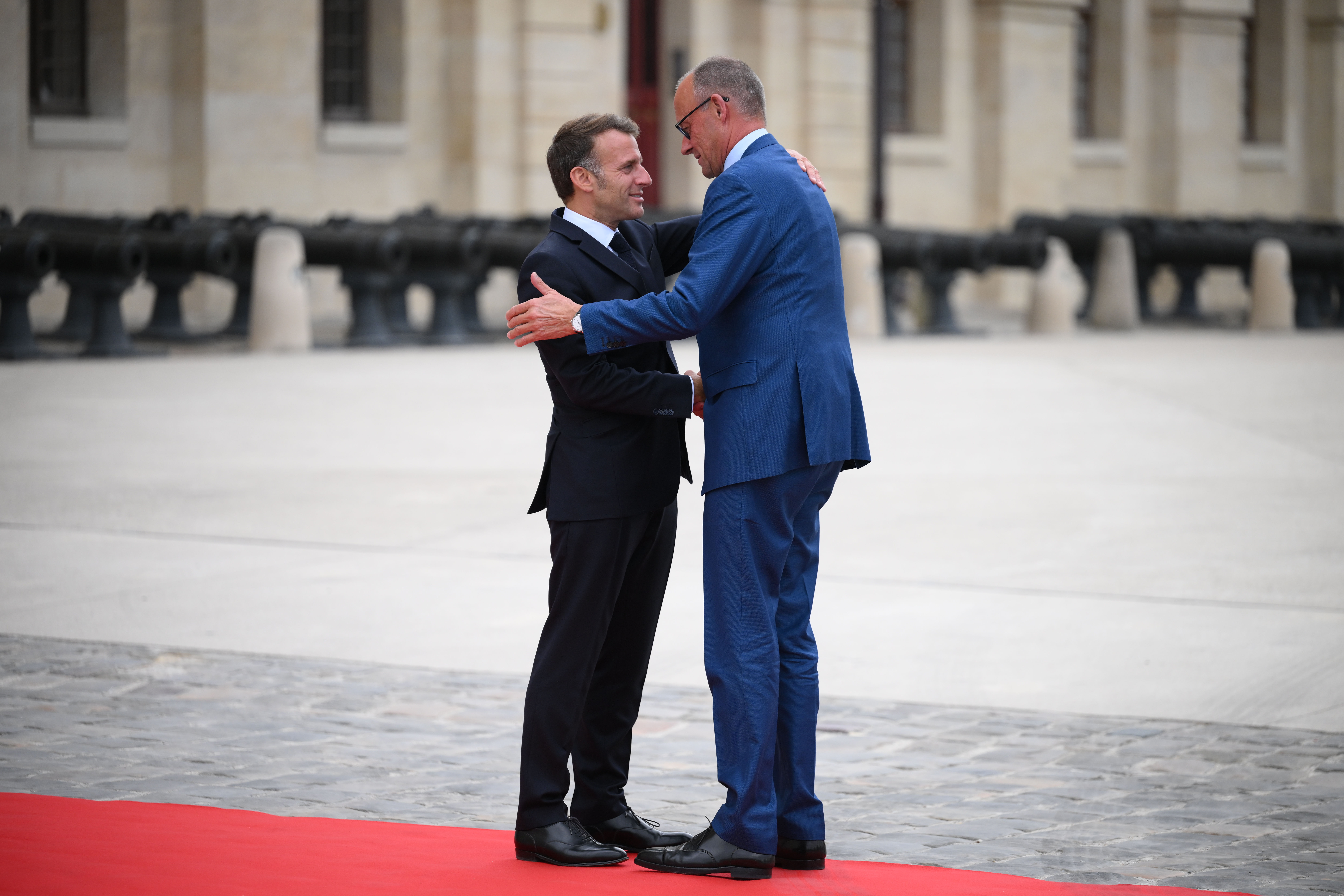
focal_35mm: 160
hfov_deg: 12.8
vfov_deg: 8.6
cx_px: 672
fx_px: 5973
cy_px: 448
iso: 400
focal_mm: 160
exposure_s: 1/2500
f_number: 2.8
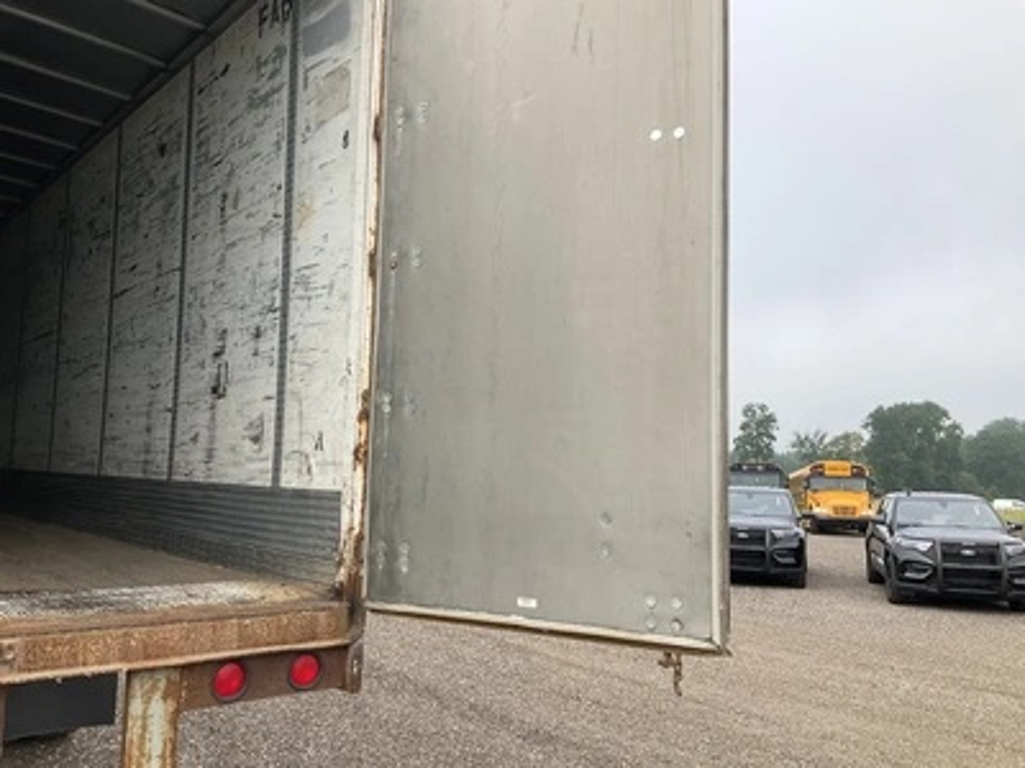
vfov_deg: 48.2
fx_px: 859
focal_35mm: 29
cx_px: 512
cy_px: 384
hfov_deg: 61.7
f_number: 1.8
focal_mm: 3
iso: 25
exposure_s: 1/739
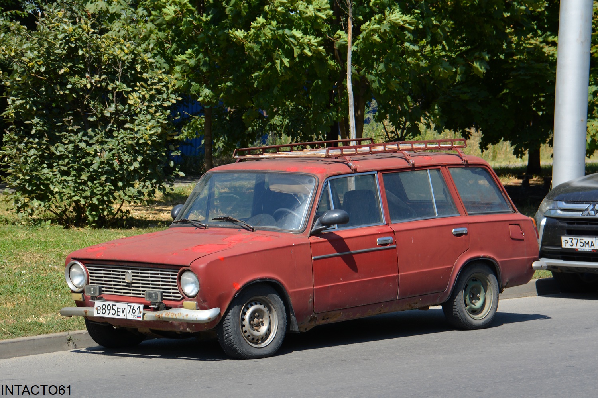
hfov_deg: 18.2
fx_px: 1868
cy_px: 199
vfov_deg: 12.2
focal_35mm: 112
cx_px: 299
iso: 160
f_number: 8
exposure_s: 1/250
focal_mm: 75
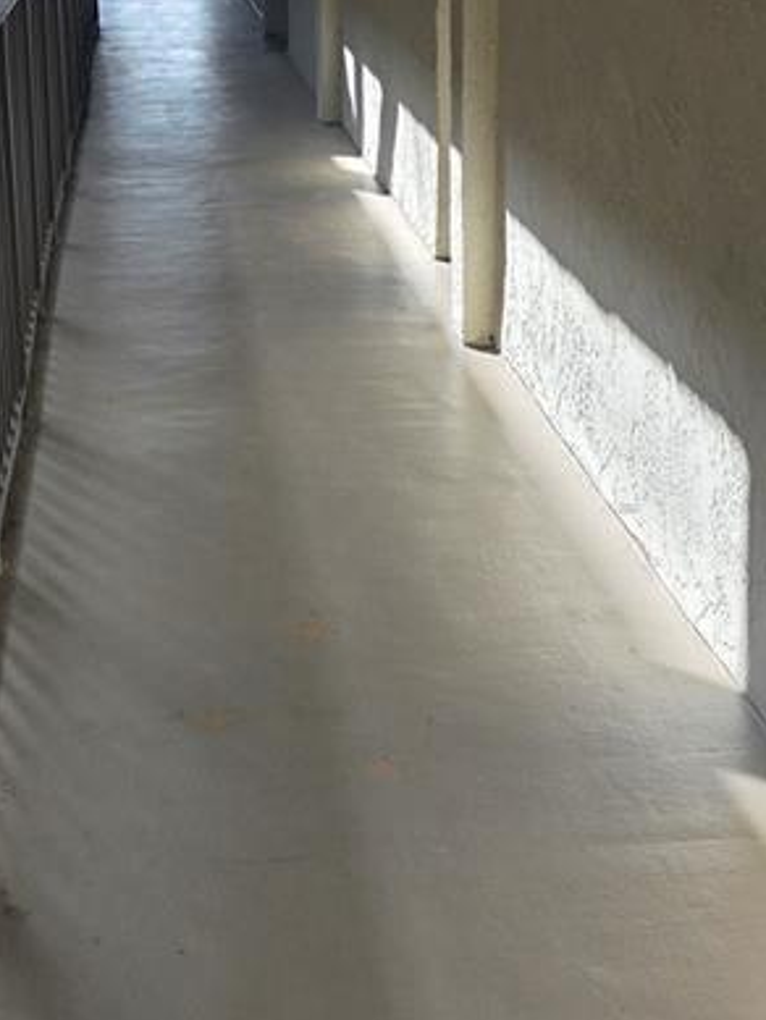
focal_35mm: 71
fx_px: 2094
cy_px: 265
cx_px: 273
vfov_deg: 27.1
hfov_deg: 20.7
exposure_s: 1/359
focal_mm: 6.3
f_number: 1.7
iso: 25
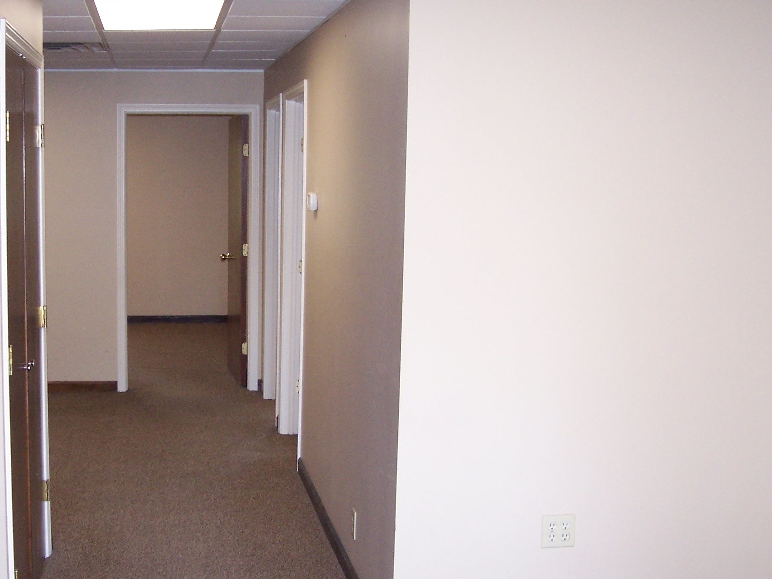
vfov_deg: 27.0
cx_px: 263
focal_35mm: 54
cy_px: 332
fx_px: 1204
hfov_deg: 35.2
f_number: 2.8
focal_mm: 6.3
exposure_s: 1/60
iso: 140
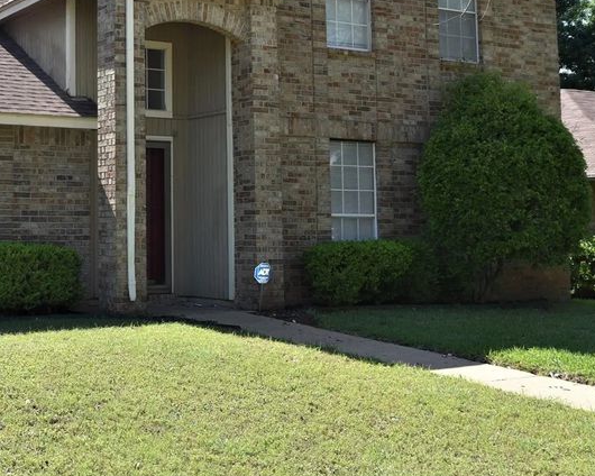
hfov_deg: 30.9
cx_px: 53
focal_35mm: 58
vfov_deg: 25.9
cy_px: 117
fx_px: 1021
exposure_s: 1/200
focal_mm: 32
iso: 100
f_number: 7.1
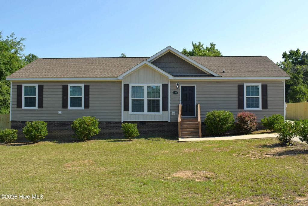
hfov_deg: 61.9
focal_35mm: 30
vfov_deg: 43.6
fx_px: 257
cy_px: 103
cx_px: 154
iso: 100
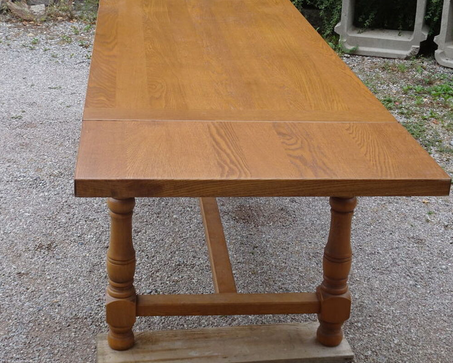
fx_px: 845
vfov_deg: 24.2
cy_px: 151
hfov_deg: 30.0
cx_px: 226
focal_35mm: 63
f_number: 4.5
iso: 80
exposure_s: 1/125
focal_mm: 8.18
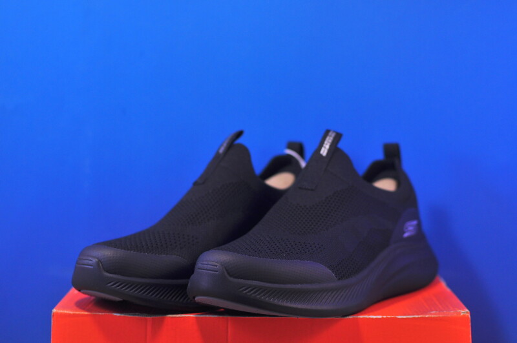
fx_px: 1076
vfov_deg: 18.1
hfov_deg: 27.0
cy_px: 172
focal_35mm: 75
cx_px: 258
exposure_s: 1/320
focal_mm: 50
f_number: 2.5
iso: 250
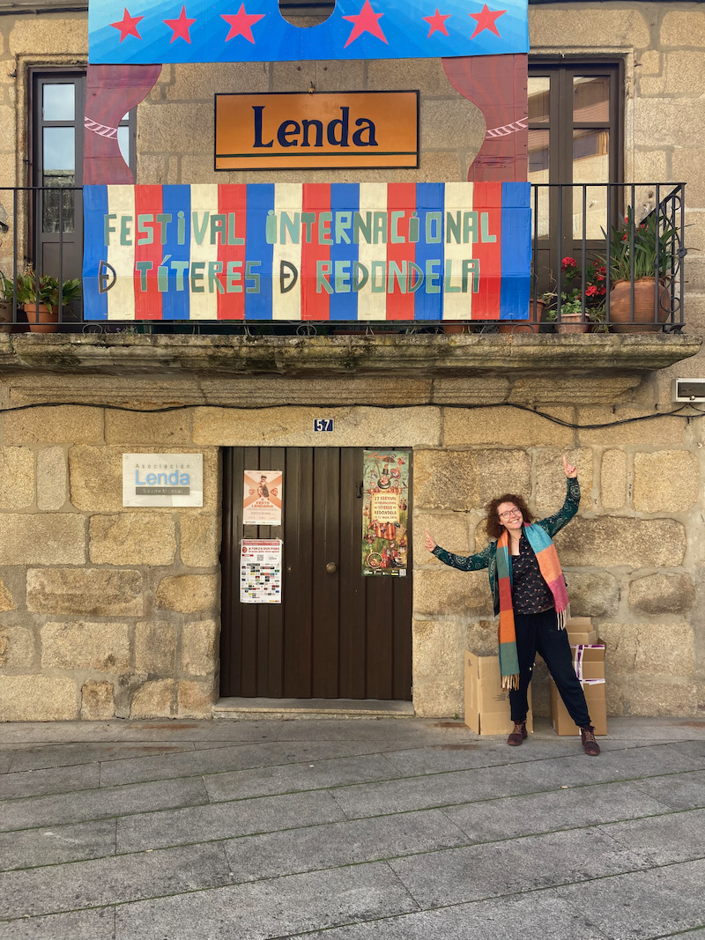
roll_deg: -0.9
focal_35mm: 28
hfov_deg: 49.7
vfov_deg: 63.4
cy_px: 470
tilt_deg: +1.9
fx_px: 760
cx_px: 352
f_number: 1.8
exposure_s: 1/158
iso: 20
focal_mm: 3.99
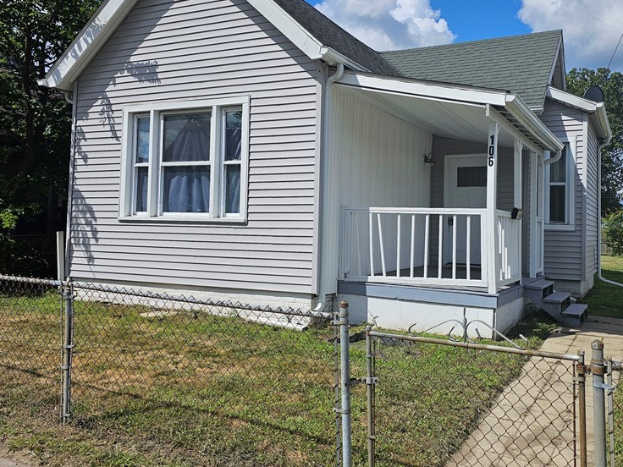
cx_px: 375
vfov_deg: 44.0
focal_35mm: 32
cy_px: 200
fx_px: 576
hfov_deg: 56.4
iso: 10
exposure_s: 1/1391
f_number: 1.7
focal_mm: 6.3
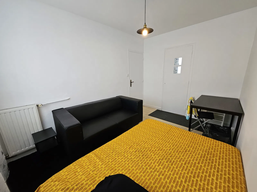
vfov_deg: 89.9
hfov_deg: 106.2
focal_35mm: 13
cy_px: 96
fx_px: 97
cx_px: 128
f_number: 2.2
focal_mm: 1.7
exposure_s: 1/50
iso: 125
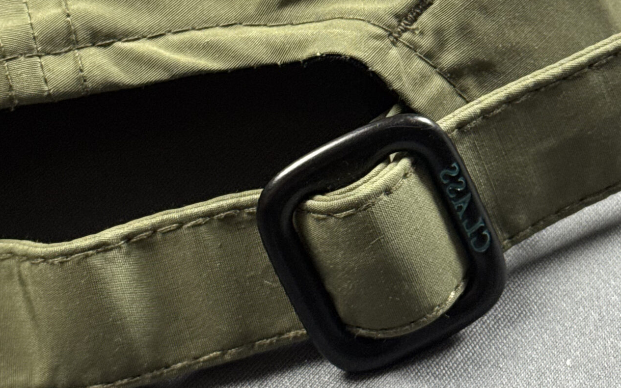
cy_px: 21
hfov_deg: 20.2
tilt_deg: -48.5
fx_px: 1743
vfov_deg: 12.6
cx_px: 364
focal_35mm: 103
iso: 200
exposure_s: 1/40
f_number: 1.78
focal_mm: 6.76
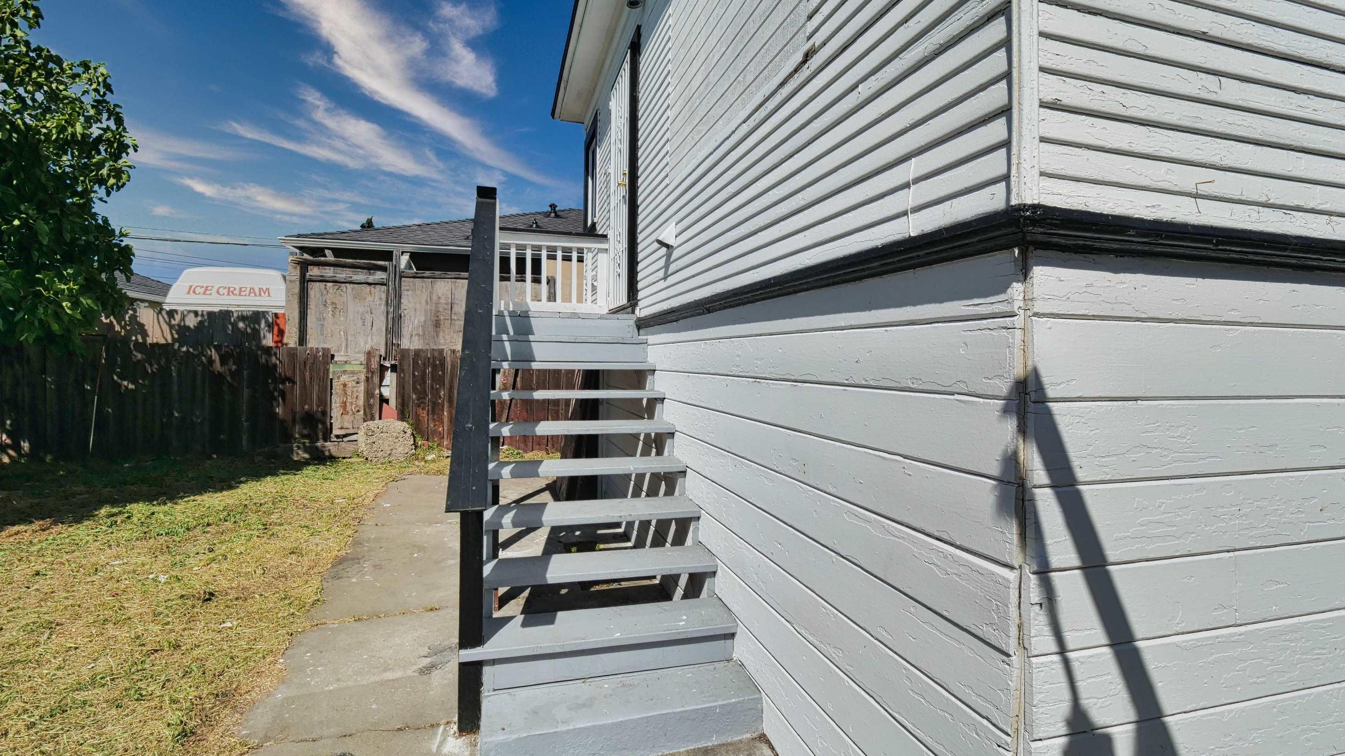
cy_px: 358
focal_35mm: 16
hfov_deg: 99.3
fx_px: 571
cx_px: 694
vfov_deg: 67.0
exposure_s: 1/640
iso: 100
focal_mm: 7
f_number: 9
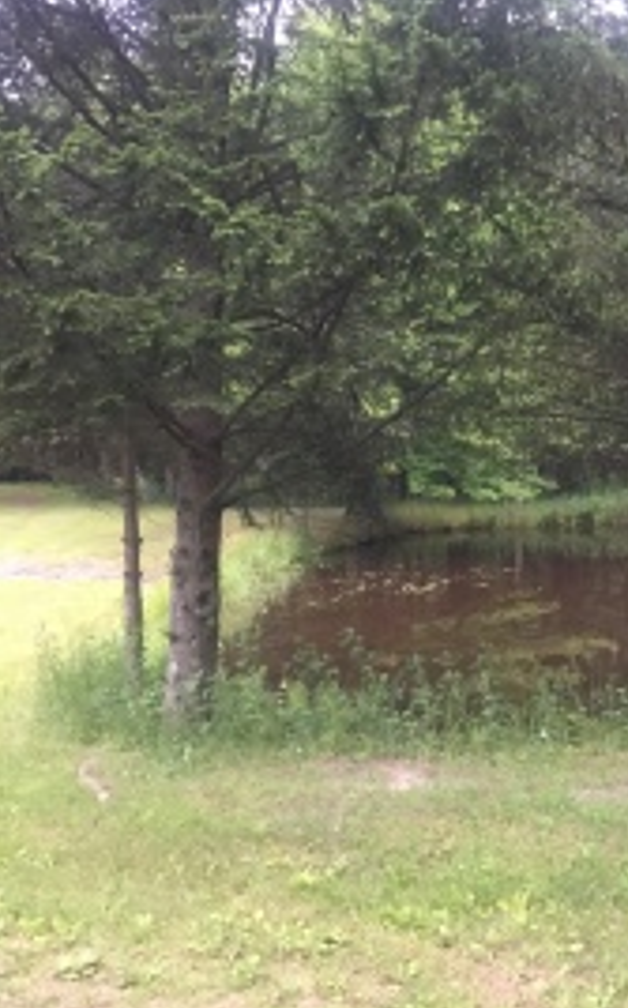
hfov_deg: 29.3
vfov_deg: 47.2
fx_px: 1153
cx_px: 564
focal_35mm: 42
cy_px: 500
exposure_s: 1/30
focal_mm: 4.15
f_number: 2.2
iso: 200
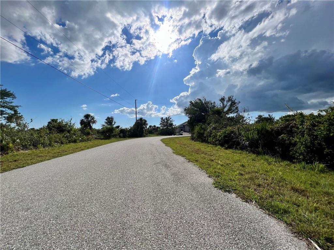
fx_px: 125
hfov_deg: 106.2
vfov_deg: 89.9
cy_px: 125
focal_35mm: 13
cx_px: 167
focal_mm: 1.57
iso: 32
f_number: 1.8
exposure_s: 1/5236
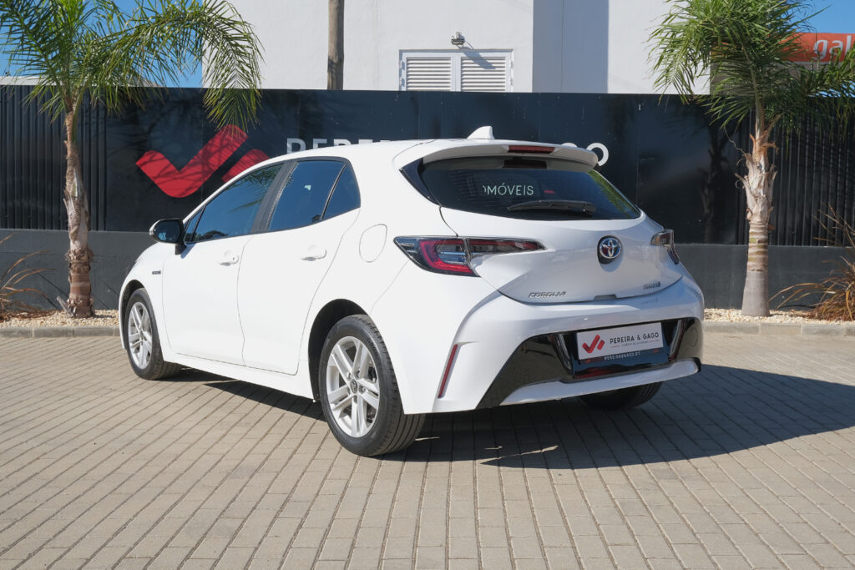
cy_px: 285
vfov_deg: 33.4
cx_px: 428
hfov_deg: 48.5
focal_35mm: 40
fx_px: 950
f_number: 9
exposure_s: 1/320
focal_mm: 26.4
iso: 160
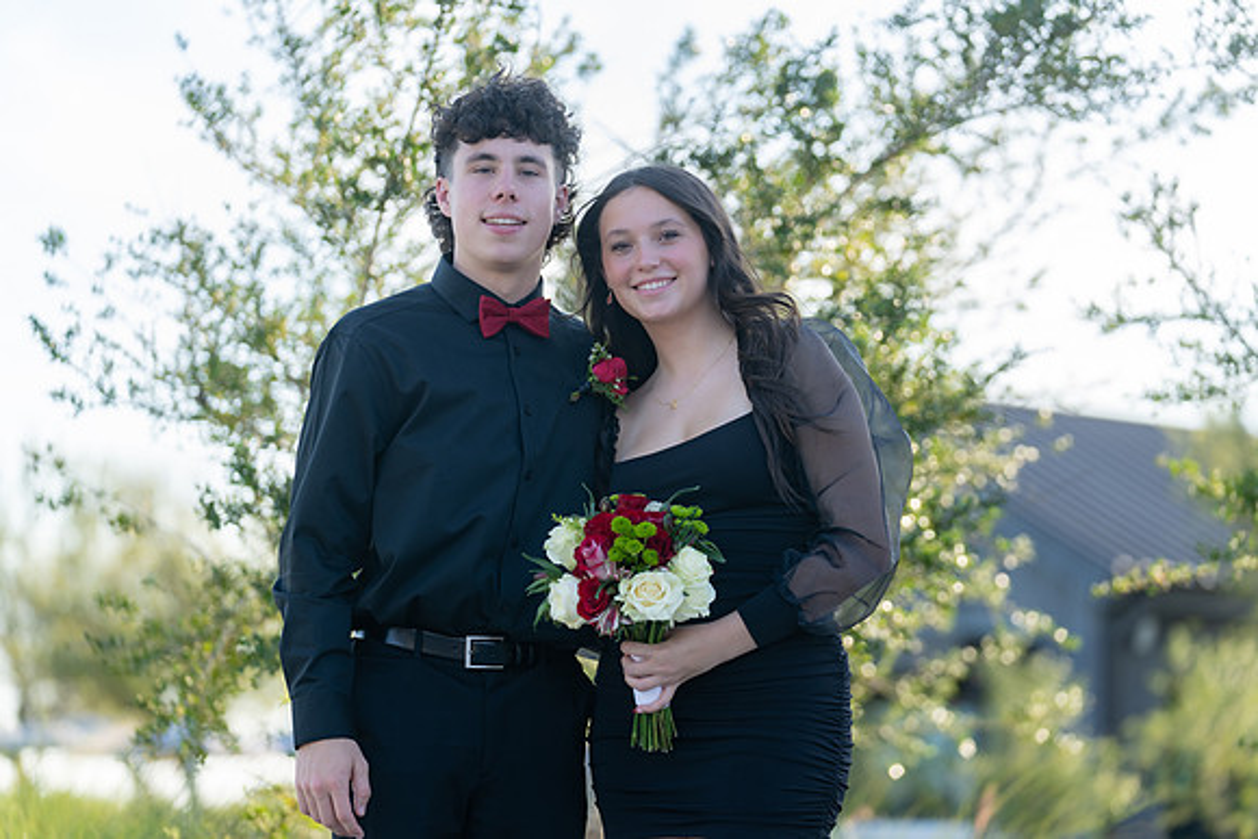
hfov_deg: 15.8
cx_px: 629
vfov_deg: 10.6
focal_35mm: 130
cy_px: 420
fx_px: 4544
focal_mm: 130
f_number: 3.2
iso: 100
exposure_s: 1/320
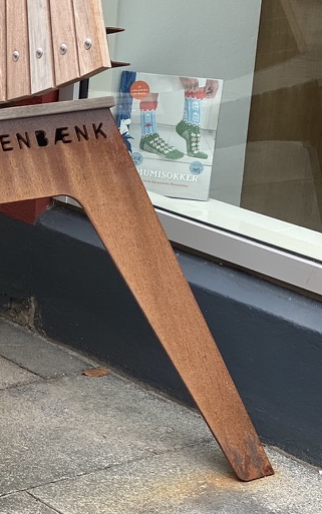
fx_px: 1543
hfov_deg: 11.5
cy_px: 212
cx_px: -123
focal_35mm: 110
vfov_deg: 18.9
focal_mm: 6
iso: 20
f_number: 2
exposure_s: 1/335
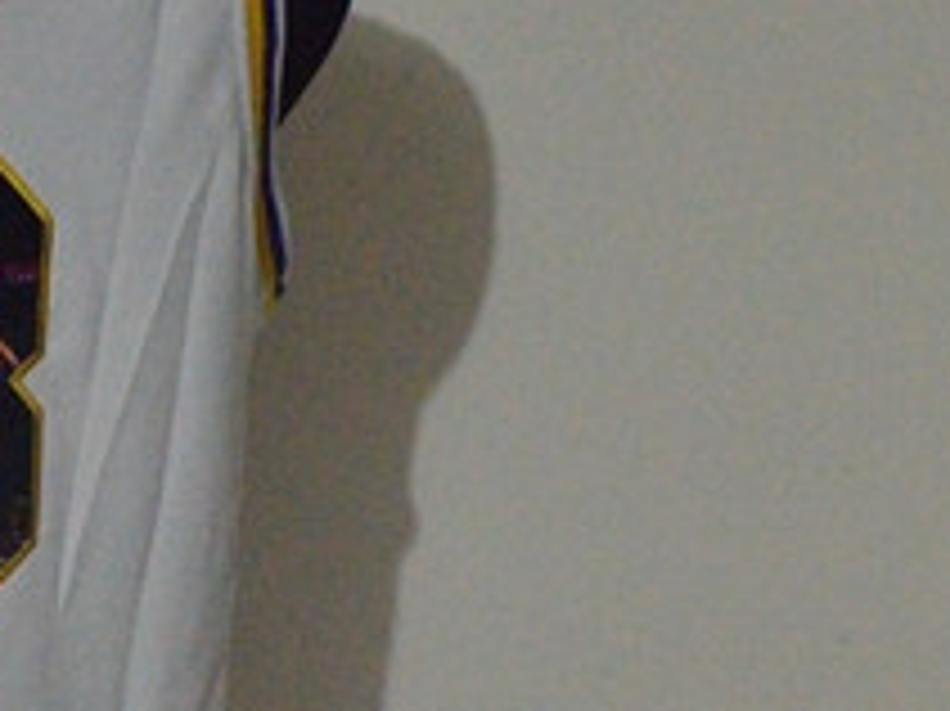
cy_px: 459
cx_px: -824
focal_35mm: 262
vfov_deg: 5.7
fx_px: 7186
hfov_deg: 7.3
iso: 4000
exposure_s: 1/60
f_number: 4.5
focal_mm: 48
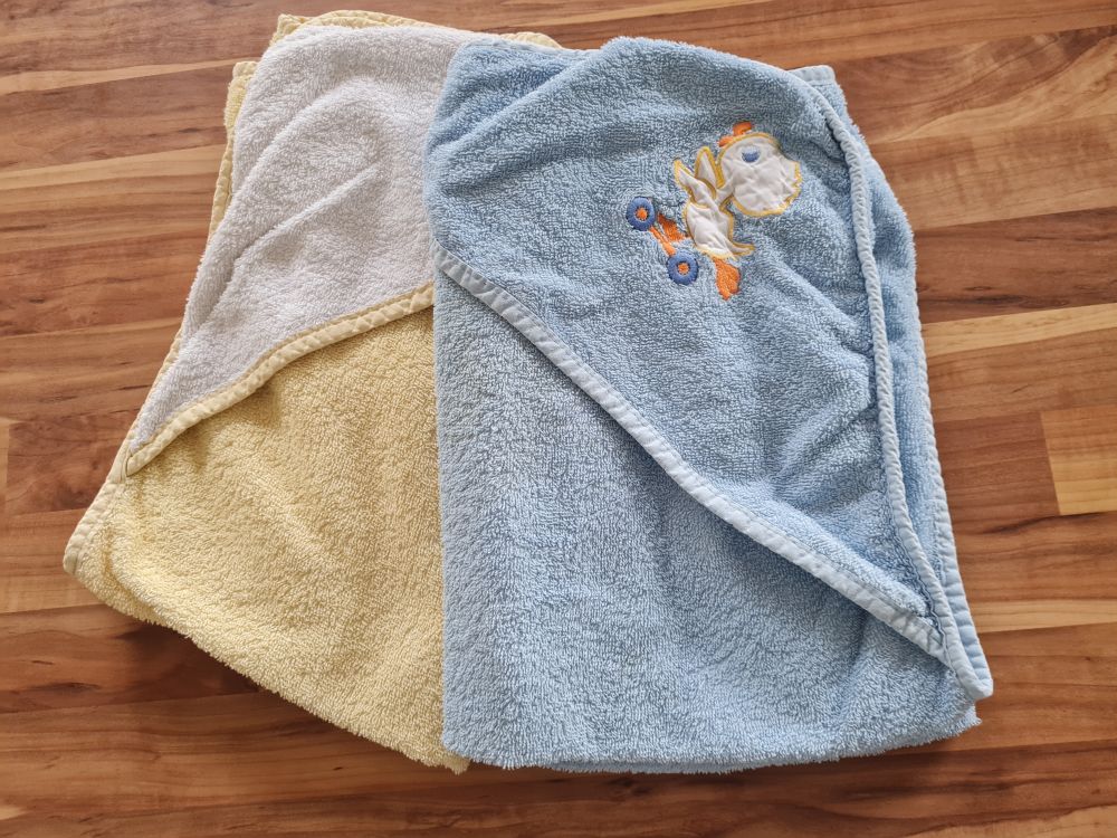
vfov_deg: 53.1
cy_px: 419
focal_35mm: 26
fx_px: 839
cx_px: 558
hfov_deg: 67.3
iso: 250
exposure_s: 1/100
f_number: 1.8
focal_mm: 5.4
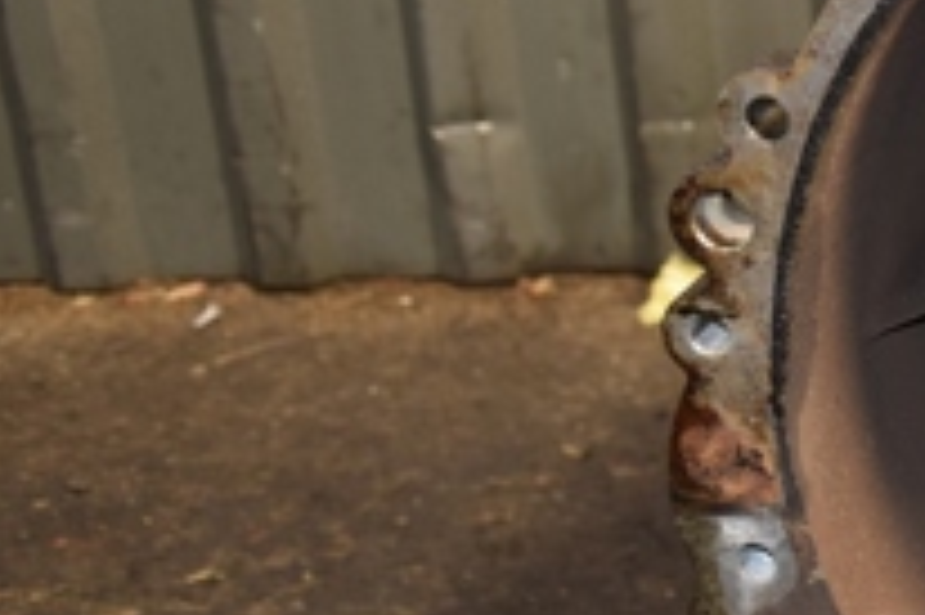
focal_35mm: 112
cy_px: 319
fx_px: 2875
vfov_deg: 12.2
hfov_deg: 16.5
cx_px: 1428
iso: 800
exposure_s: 1/60
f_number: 5
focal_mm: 24
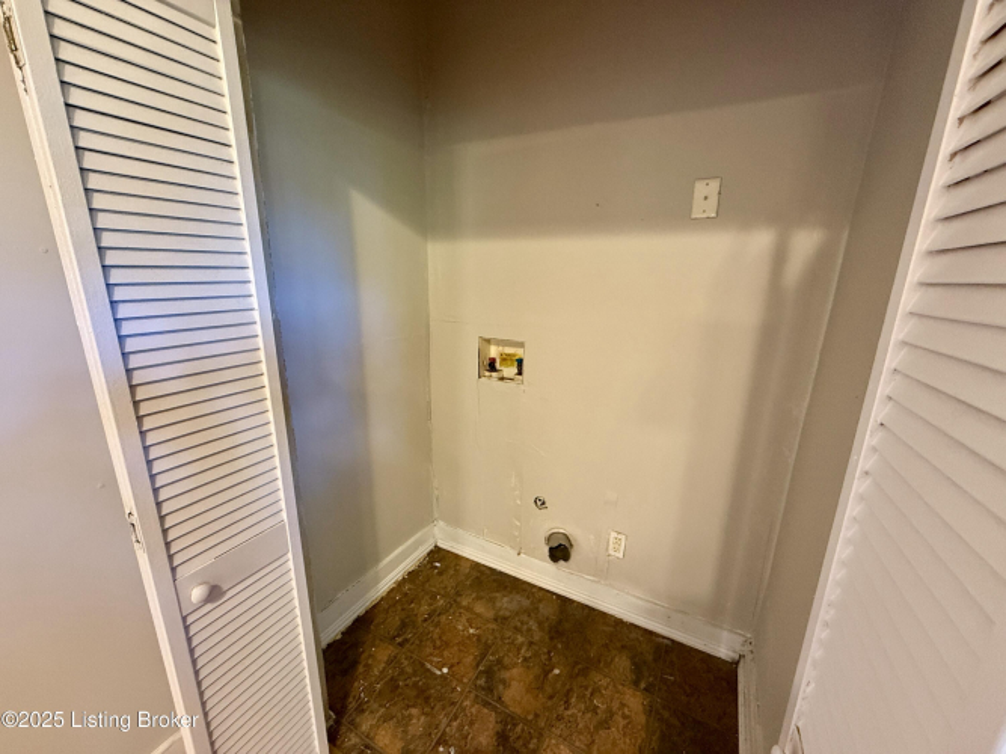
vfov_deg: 85.7
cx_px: 503
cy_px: 377
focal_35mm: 14
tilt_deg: -13.8
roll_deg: -1.1
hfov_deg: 102.1
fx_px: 407
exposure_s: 1/60
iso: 500
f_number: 2.2
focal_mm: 2.22
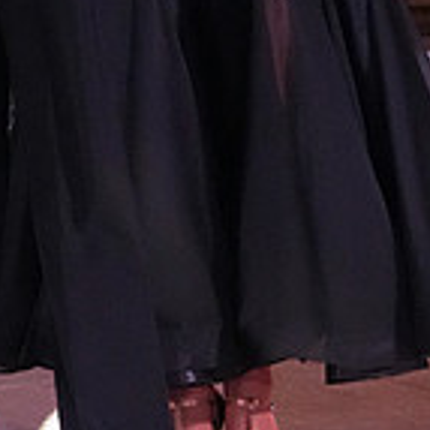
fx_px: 7631
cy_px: -129
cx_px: 83
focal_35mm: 543
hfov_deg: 3.2
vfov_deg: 3.2
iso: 10000
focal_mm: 105
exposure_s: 1/400
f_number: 7.1
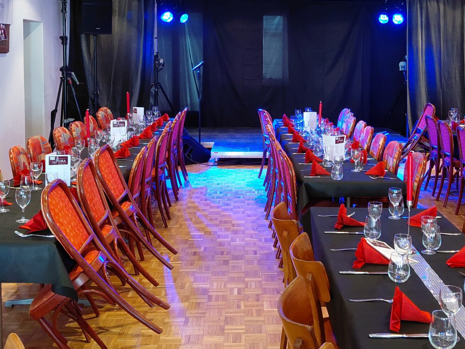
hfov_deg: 38.7
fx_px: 658
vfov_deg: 29.3
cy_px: 95
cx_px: 284
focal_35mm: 49
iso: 400
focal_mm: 4.69
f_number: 1.8
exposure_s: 1/33.4
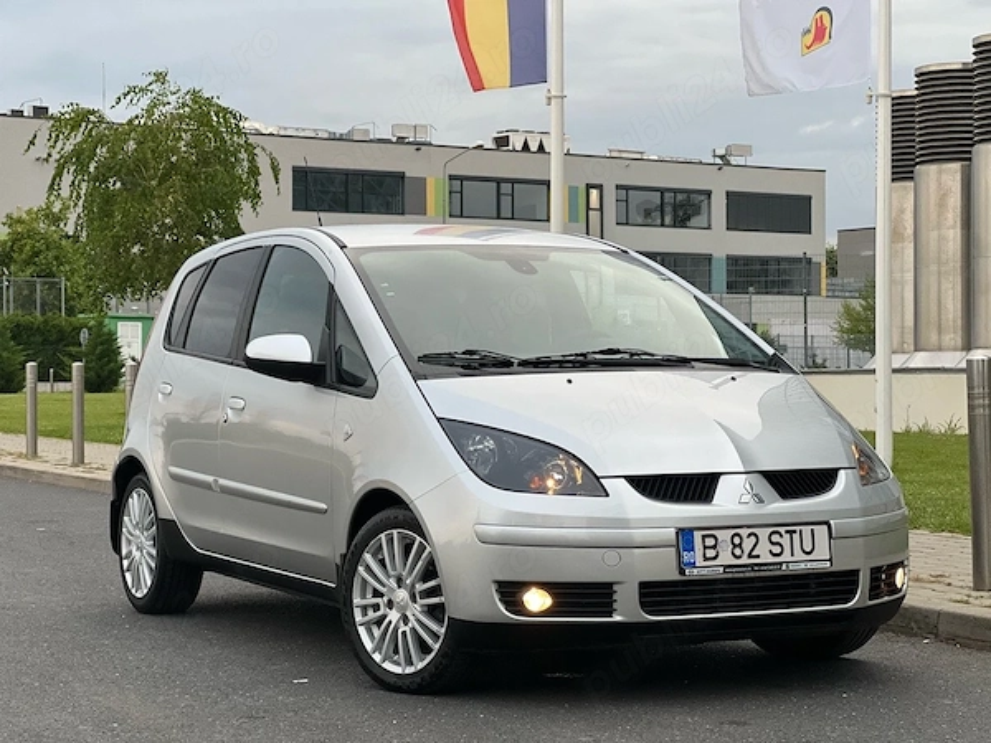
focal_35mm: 77
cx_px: 496
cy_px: 372
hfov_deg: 25.3
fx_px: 2204
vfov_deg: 19.1
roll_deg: +0.5
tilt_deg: +0.9
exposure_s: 1/121
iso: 125
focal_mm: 9
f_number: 2.8
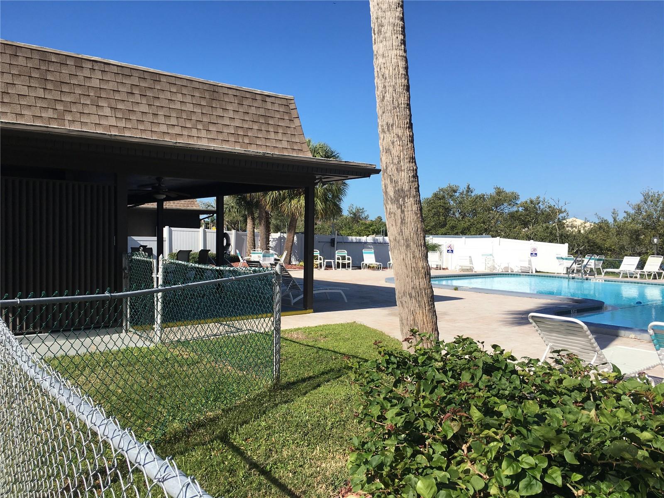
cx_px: 332
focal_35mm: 29
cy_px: 249
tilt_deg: -0.8
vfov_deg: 48.2
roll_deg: +0.3
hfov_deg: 61.7
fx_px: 556
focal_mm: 4.15
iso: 25
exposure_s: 1/2137
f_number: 2.2
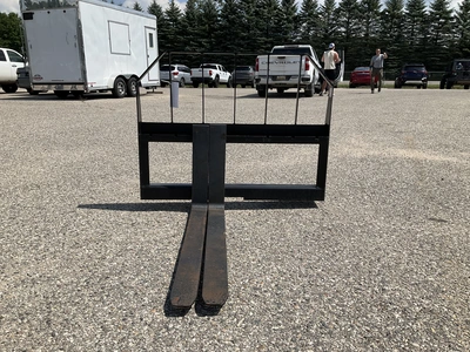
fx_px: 394
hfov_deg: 61.7
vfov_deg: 48.2
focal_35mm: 29
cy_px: 176
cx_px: 235
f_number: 1.8
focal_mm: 3
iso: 25
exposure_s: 1/3125
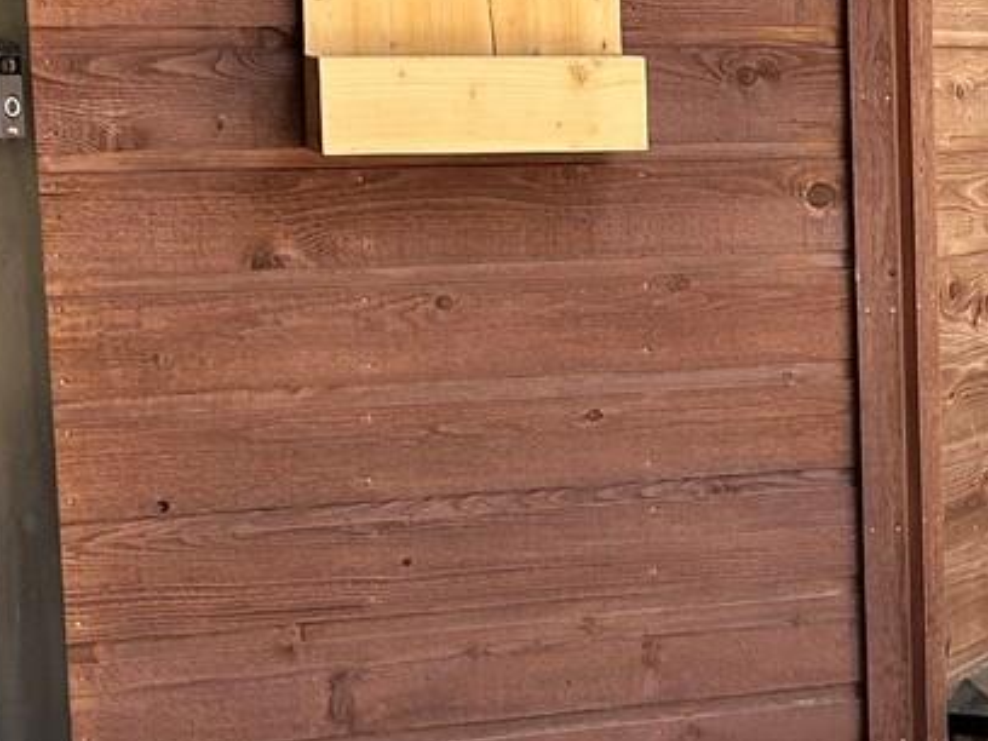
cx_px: 1107
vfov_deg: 14.5
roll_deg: +0.9
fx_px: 2911
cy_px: 467
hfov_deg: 18.5
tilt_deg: -6.8
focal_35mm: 102
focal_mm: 5.7
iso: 50
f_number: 1.5
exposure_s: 1/404
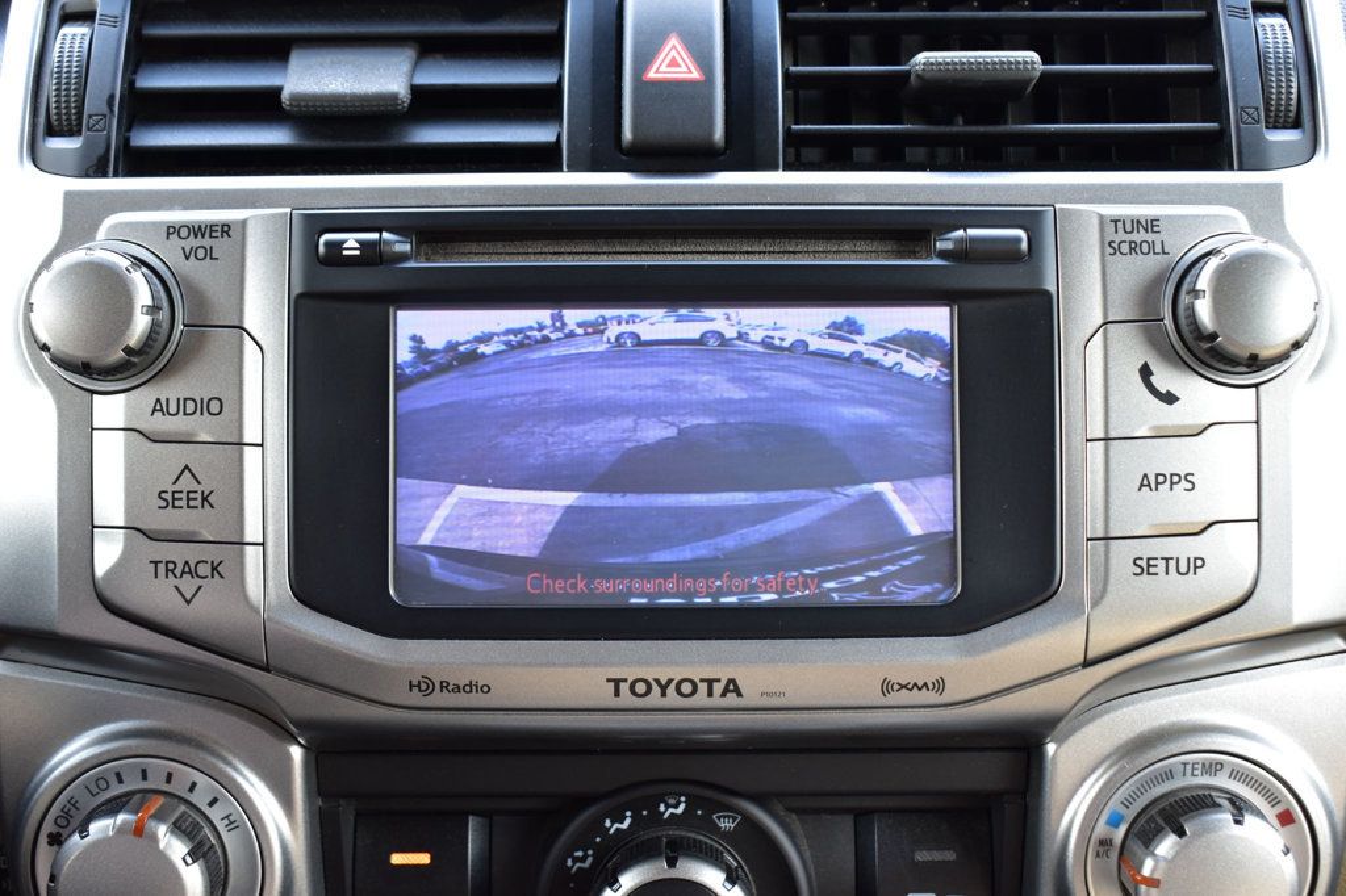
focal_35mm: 51
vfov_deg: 26.5
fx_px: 1906
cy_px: 448
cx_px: 673
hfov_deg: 38.9
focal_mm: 34
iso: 400
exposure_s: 1/40
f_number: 7.1
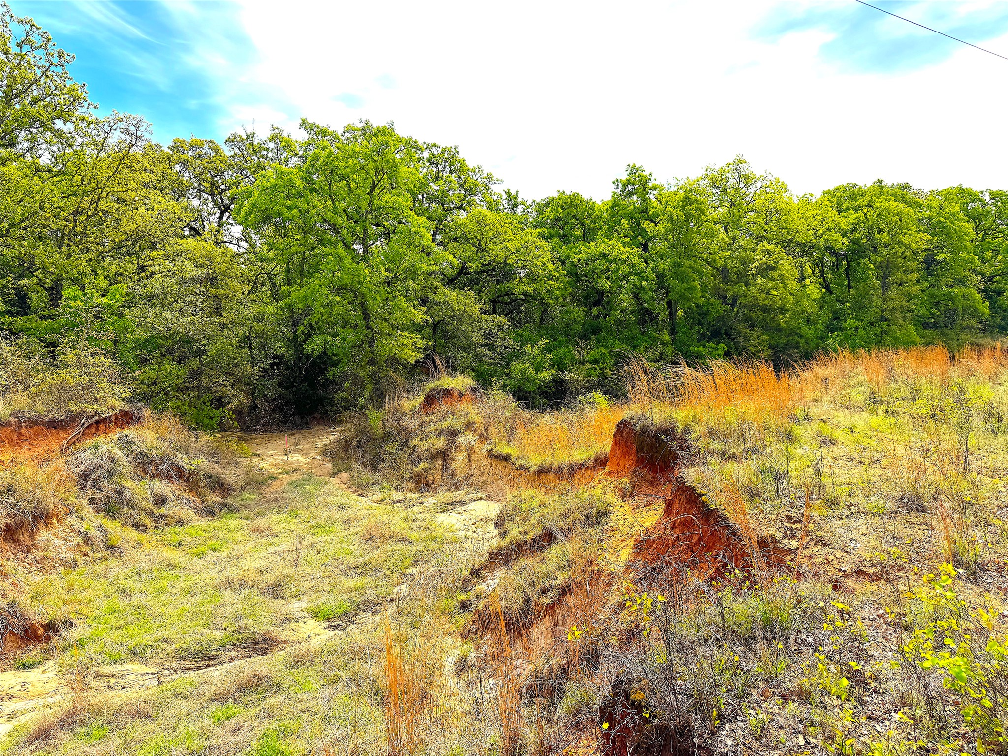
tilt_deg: -4.7
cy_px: 378
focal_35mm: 24
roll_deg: +0.5
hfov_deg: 71.6
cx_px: 504
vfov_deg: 56.8
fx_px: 699
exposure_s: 1/3597
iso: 80
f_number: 1.78
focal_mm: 6.76
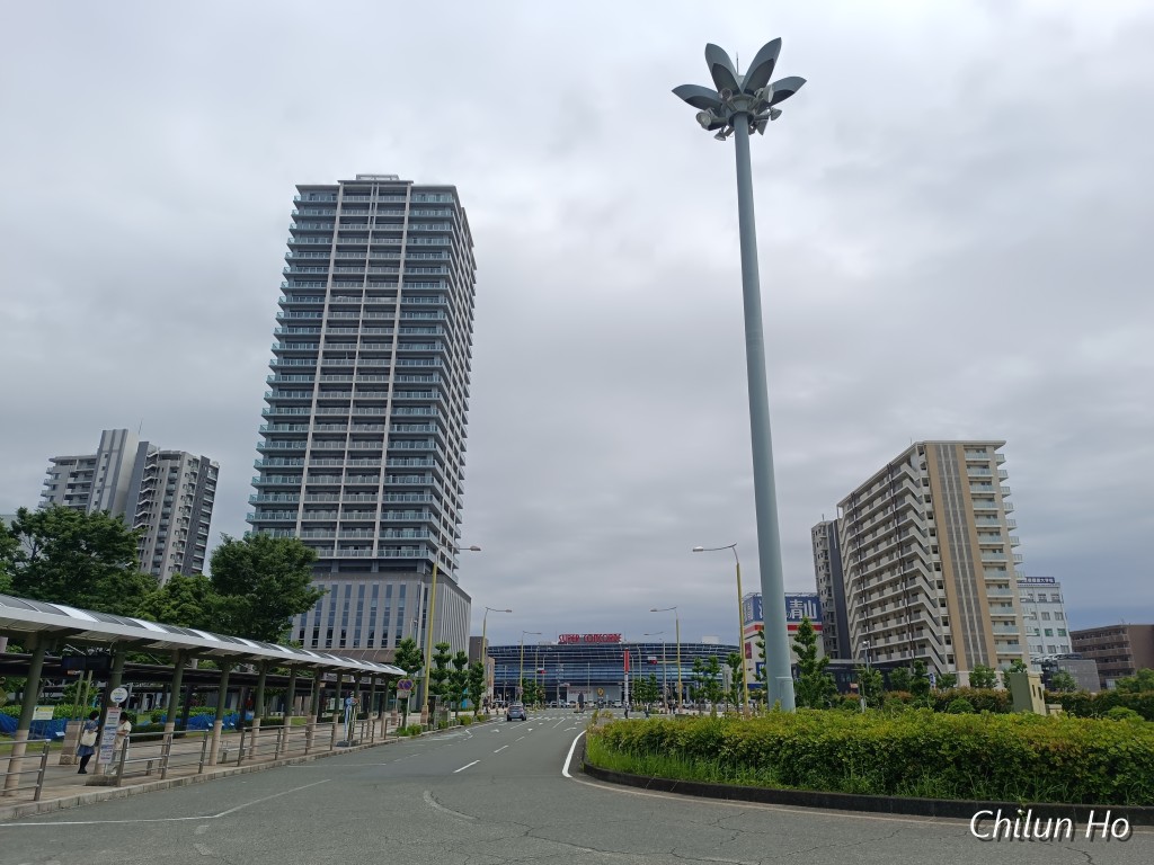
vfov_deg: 56.8
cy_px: 432
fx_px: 800
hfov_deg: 71.6
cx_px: 577
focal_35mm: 24
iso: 52
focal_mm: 6.14
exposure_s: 1/1256
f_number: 1.65
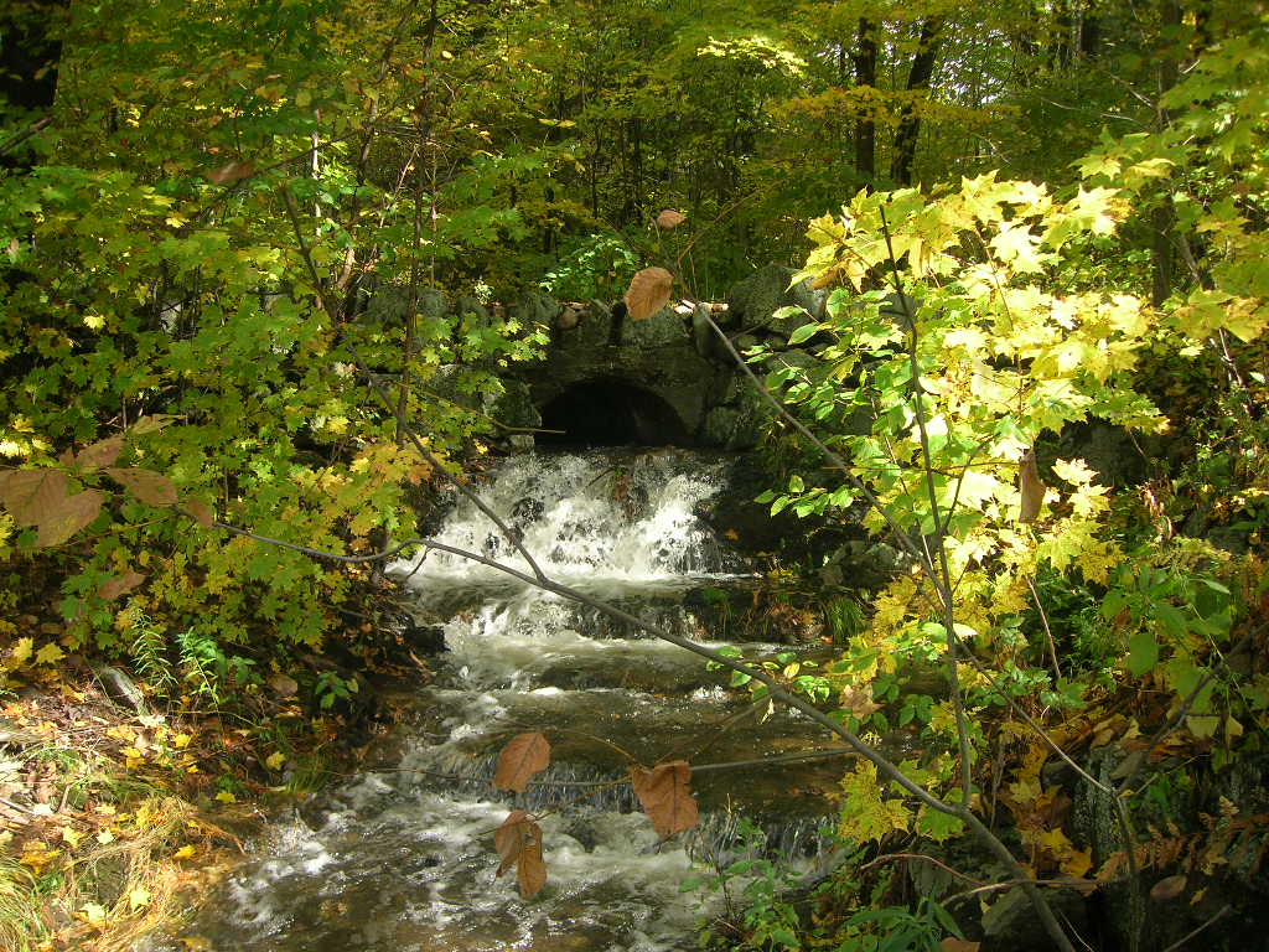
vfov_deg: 41.8
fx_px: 1246
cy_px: 476
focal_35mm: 34
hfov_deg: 54.0
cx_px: 634
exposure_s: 1/158
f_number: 2.9
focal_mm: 5.7
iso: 50
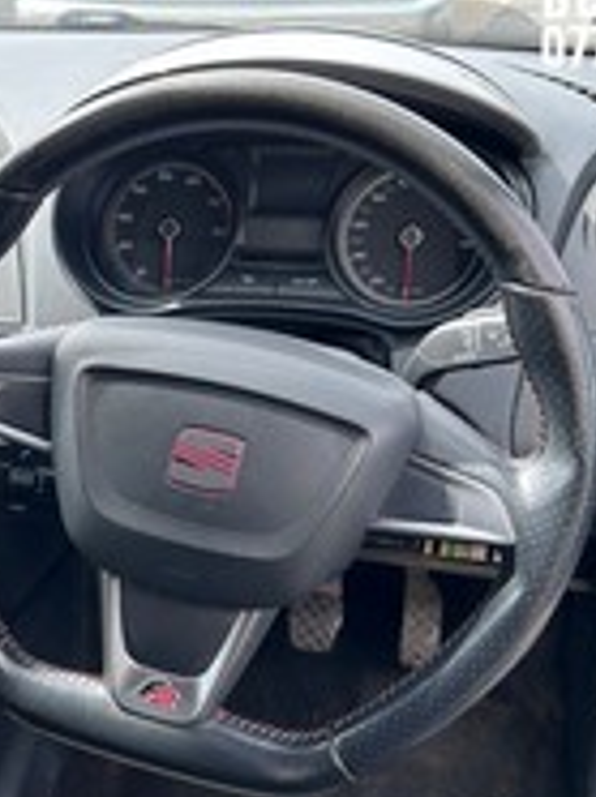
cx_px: 99
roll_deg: +2.5
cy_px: 527
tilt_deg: -30.3
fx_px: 1127
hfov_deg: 28.8
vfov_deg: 38.5
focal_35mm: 49
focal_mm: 5.7
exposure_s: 1/261
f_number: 1.5
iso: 40
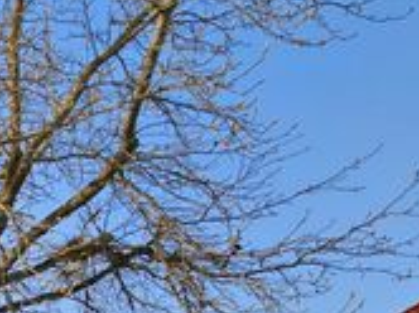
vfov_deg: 23.7
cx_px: -290
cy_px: 482
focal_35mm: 47
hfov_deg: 24.2
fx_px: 568
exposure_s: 1/1369
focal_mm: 2.2
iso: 50
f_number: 2.2
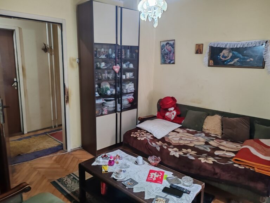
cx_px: 135
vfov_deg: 51.4
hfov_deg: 65.3
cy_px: 102
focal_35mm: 27
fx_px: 211
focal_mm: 6.12
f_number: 1.9
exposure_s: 1/50
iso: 1000
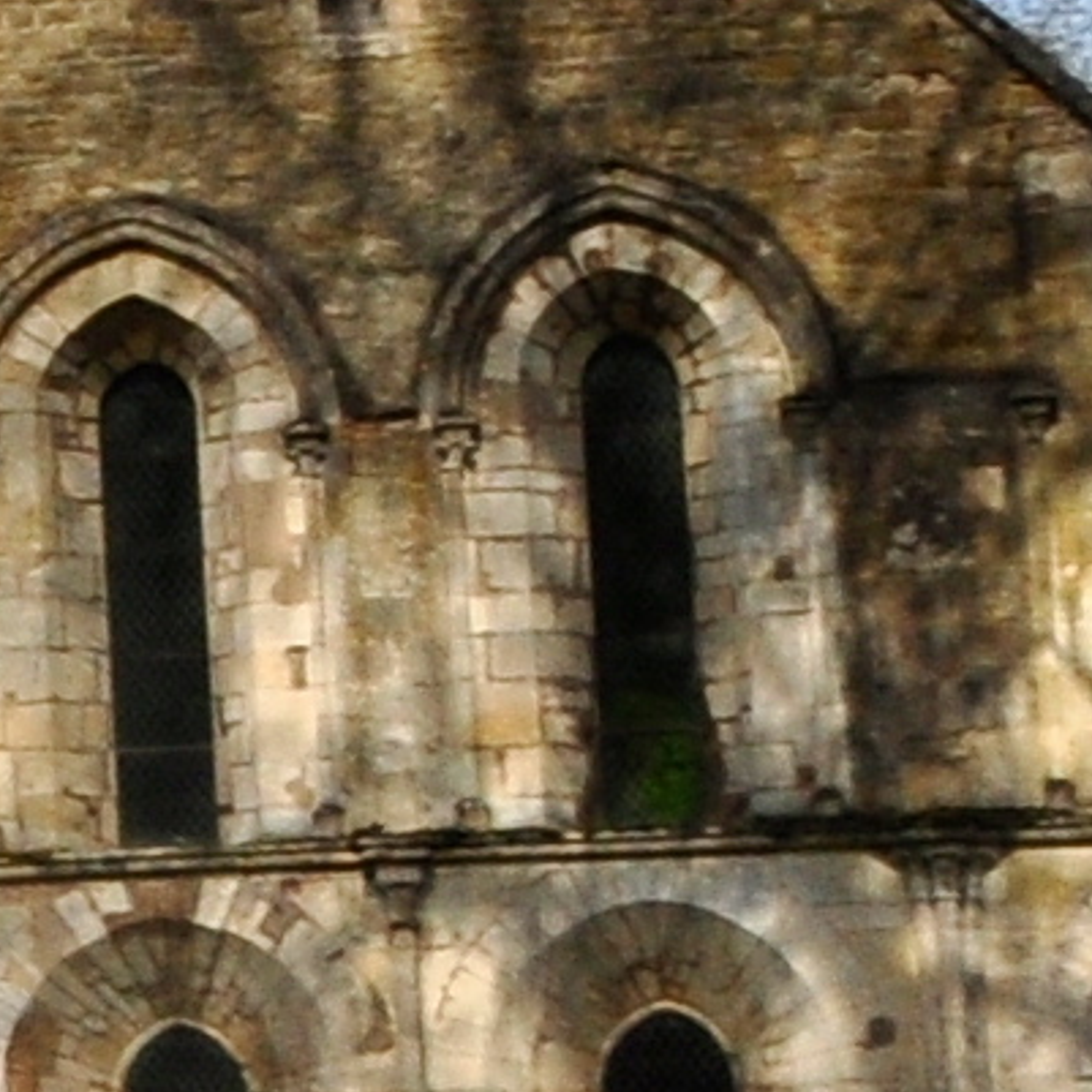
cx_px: -3243
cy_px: -193
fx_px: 8744
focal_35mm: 245
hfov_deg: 6.0
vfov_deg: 7.1
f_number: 13
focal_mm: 18
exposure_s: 1/640
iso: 400
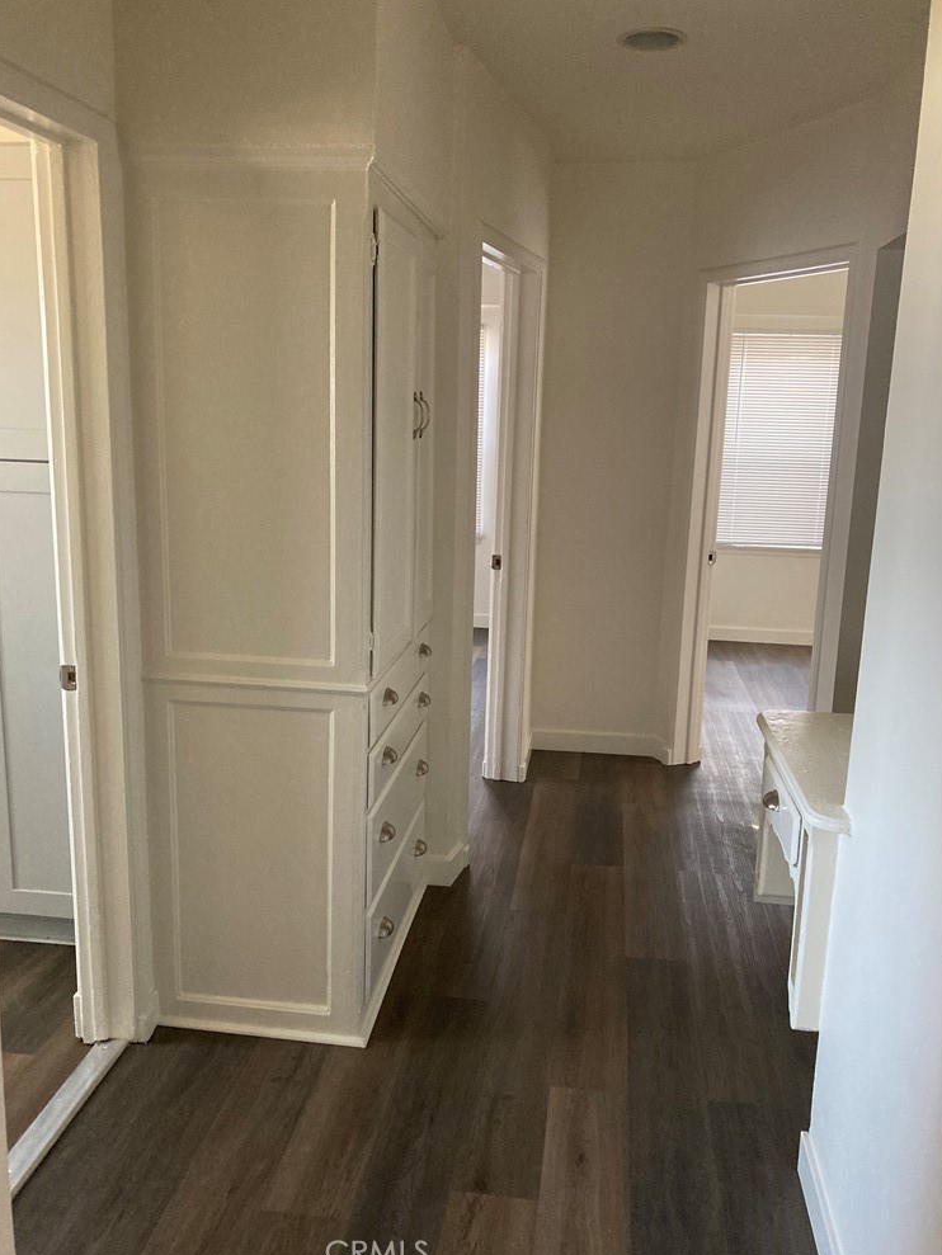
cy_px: 621
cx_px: 463
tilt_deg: -9.0
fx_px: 1052
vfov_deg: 61.7
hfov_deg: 48.2
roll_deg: -1.3
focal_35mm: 29
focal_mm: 3.99
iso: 400
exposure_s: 1/40
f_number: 1.8
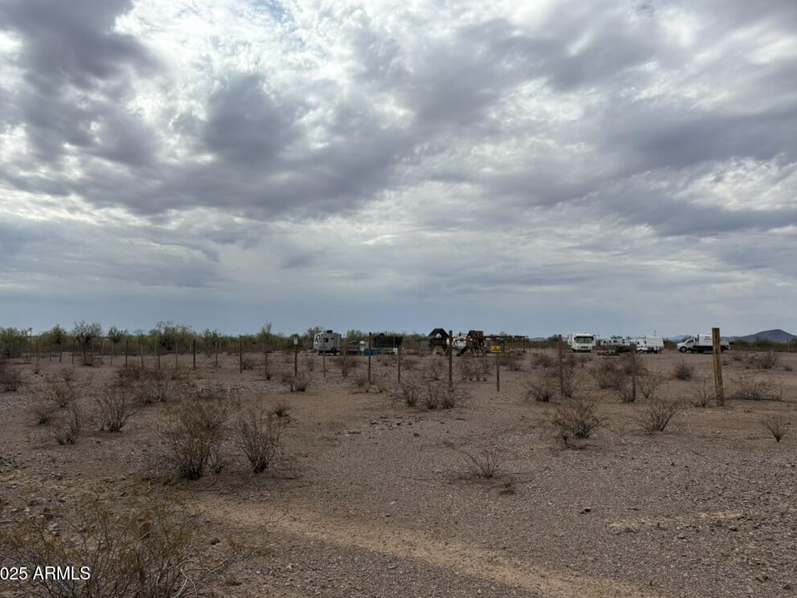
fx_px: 622
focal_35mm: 27
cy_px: 291
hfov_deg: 65.3
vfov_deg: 51.4
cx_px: 399
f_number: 1.6
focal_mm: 5.96
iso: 50
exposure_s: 1/7813
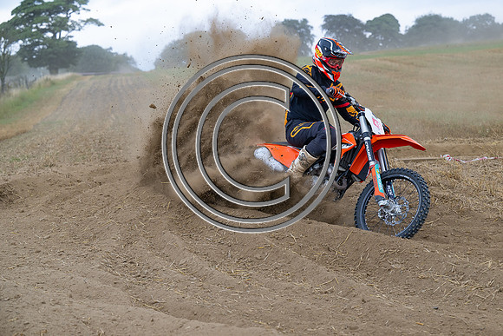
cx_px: 252
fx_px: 1202
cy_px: 168
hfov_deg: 23.6
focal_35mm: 86
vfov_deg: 15.9
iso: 800
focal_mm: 86
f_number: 4.5
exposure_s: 1/1600
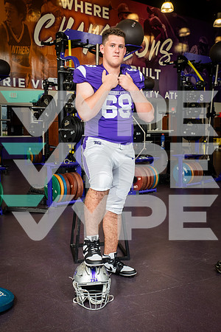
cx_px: 110
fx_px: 387
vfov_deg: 46.4
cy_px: 166
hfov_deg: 31.9
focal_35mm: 42
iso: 800
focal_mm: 42
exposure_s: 1/250
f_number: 7.1
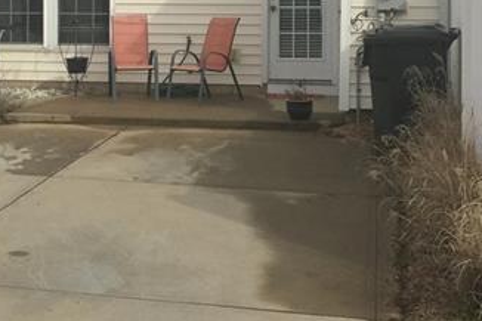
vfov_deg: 17.5
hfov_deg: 26.6
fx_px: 1017
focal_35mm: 76
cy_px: -6
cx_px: 198
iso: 25
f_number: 2.4
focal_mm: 3.3
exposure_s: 1/1508
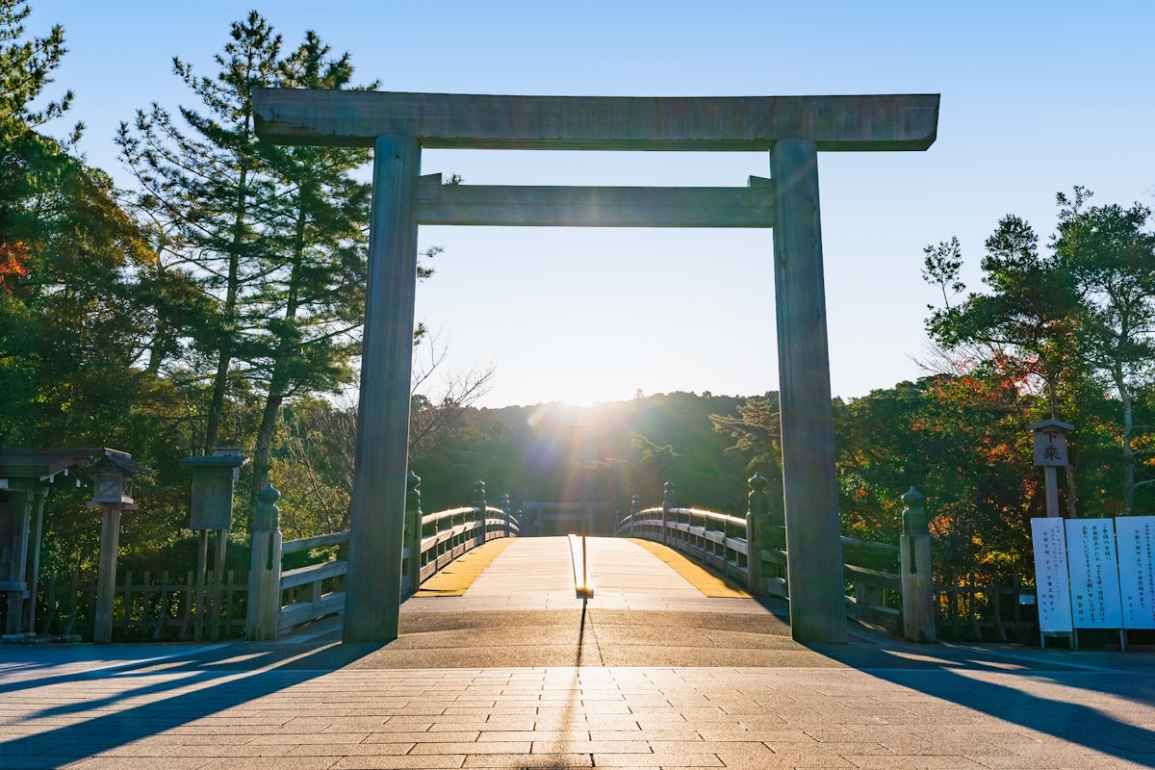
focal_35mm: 34
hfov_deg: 55.8
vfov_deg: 38.9
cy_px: 385
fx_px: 1091
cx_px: 578
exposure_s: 1/1600
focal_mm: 34
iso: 200
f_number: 6.3
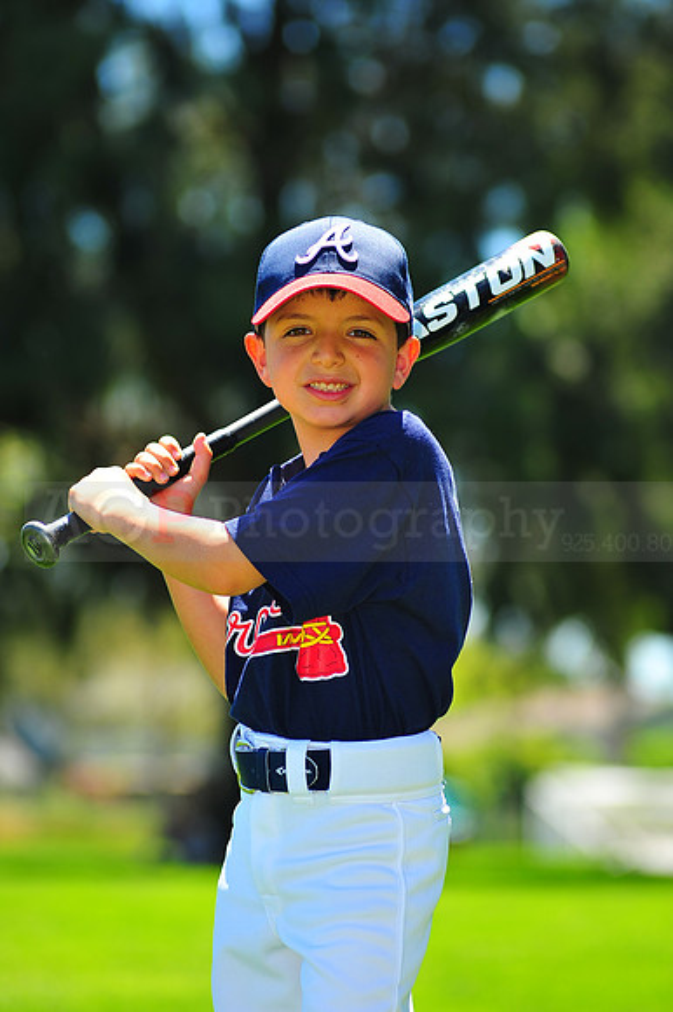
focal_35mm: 180
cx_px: 336
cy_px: 506
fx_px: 5053
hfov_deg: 7.6
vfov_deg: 11.4
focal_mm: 180
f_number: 5
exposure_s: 1/500
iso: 200
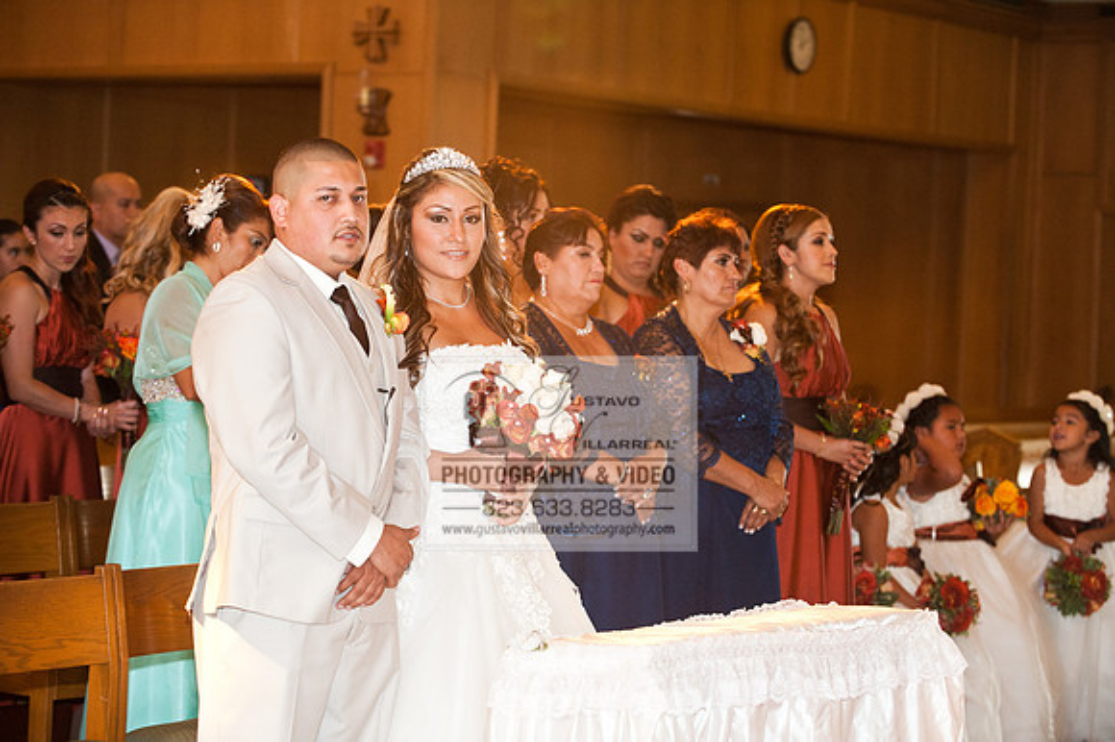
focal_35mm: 102
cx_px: 558
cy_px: 371
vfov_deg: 13.4
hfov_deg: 20.0
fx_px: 3157
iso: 2500
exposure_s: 1/125
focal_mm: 102
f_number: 4
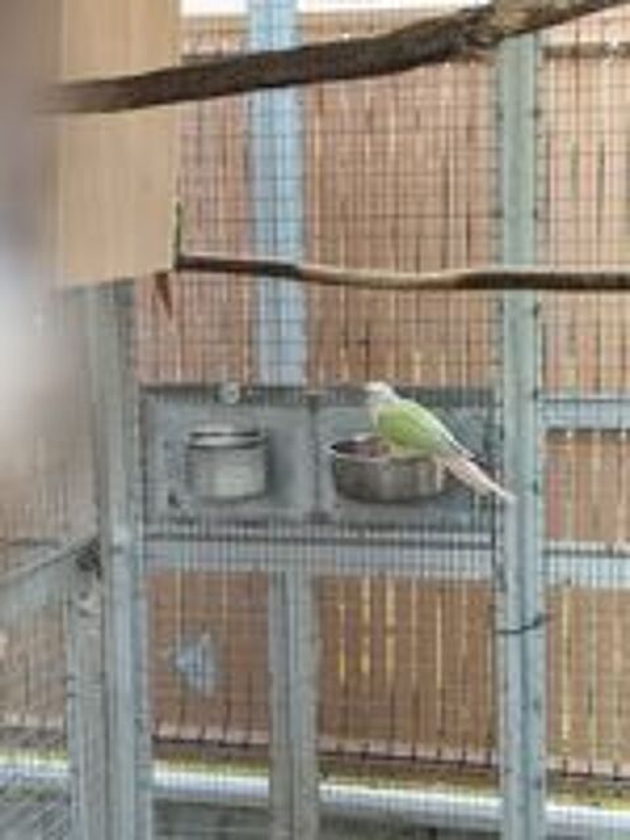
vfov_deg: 27.0
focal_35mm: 72
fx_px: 1747
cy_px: 420
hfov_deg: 20.4
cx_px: 315
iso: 198
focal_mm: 5.24
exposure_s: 1/100
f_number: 1.7
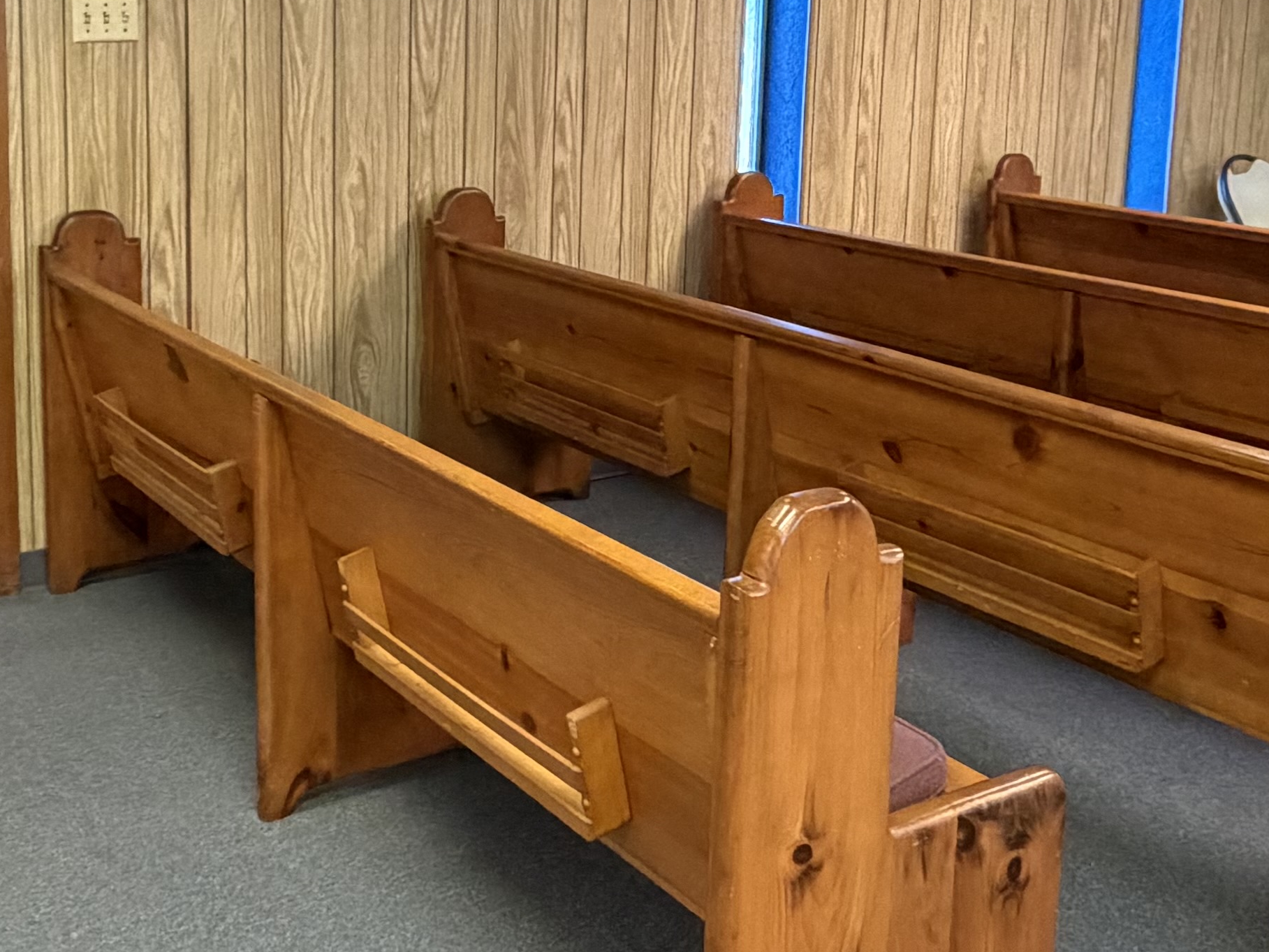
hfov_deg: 42.5
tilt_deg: -9.2
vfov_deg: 32.2
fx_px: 1613
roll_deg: -0.8
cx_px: 459
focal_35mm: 44
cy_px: 224
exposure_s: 1/60
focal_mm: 2.22
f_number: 2.2
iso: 500
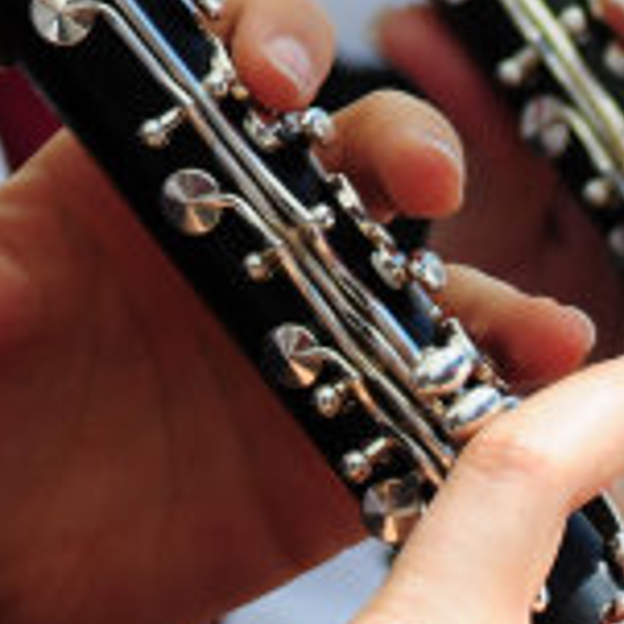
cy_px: 599
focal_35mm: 956
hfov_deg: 1.8
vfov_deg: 1.8
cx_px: 731
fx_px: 19491
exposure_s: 1/320
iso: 200
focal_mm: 185
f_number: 9
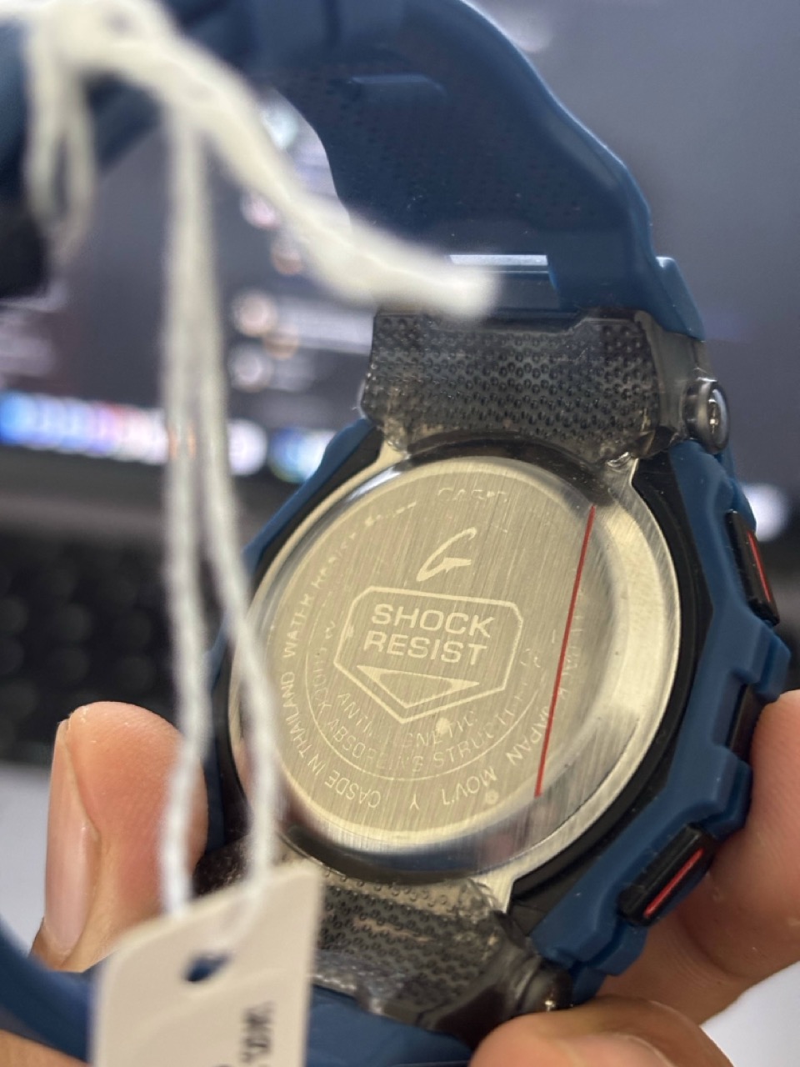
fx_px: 1602
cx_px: 400
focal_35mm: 52
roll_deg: -5.8
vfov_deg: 36.8
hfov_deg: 28.0
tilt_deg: -35.9
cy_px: 534
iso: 200
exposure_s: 1/40
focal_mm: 5.96
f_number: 1.6
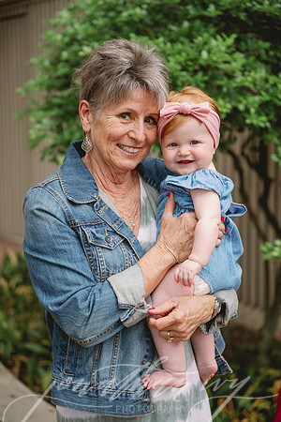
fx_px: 784
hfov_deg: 20.3
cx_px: 140
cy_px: 211
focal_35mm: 67
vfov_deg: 30.1
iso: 320
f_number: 2.8
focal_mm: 67
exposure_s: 1/250
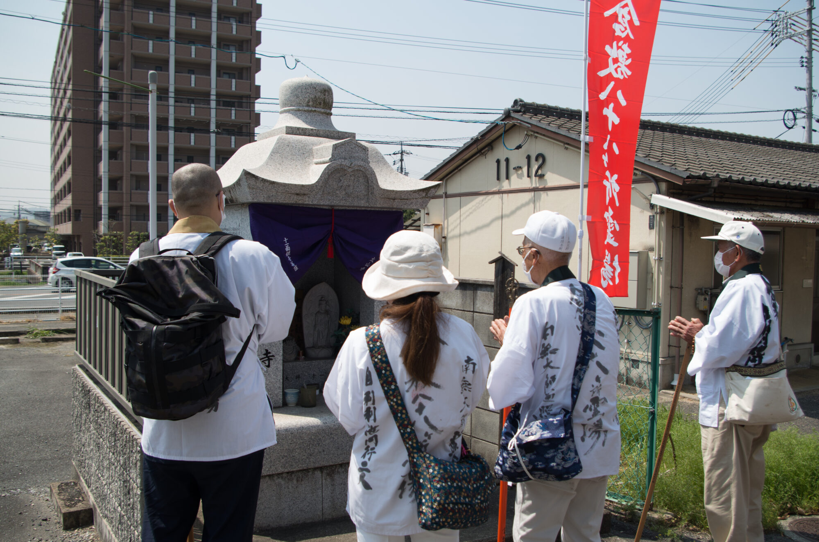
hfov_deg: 60.4
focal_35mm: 31
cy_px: 271
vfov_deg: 42.2
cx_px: 410
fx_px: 704
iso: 100
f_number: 6.3
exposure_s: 1/250
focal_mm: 21
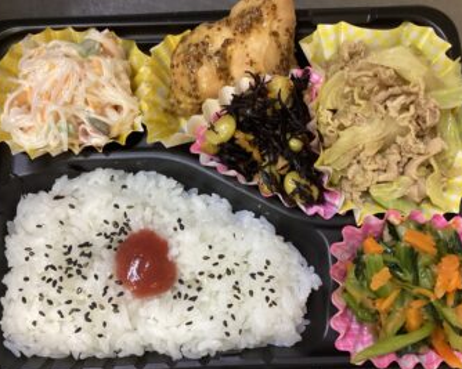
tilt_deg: -75.7
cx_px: 216
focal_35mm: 34
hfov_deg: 52.8
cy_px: 193
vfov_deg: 43.3
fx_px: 465
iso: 200
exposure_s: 1/60
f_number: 2.4
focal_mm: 3.3
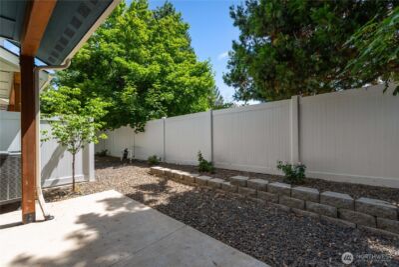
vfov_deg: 77.4
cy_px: 134
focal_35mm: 15
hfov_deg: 100.4
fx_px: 166
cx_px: 200
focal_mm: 15
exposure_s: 1/100
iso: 100
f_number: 8
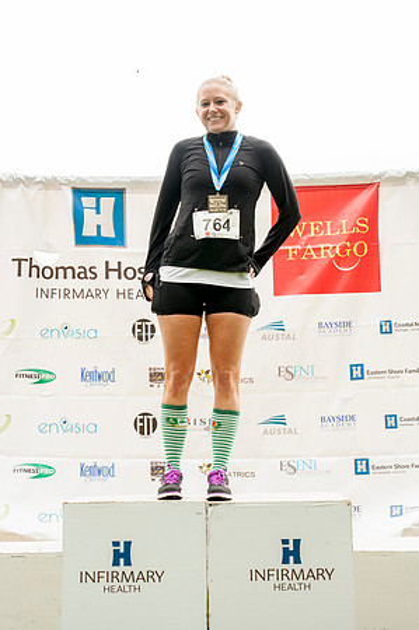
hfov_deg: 19.7
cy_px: 315
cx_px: 210
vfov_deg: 29.3
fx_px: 1207
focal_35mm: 69
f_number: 5.6
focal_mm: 46
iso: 640
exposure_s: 1/160
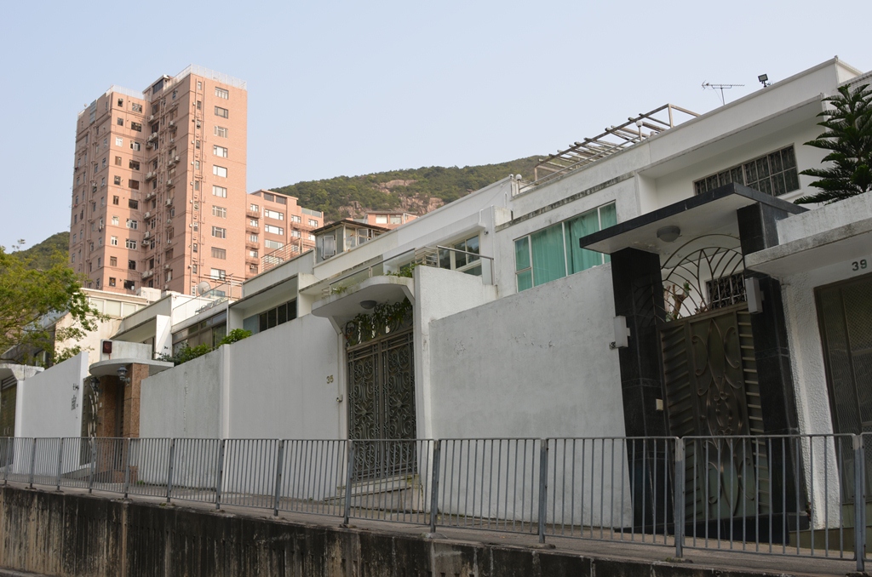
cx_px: 436
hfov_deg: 46.5
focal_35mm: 42
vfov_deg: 31.7
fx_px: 1015
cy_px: 288
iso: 100
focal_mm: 28
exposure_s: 1/250
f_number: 5.6
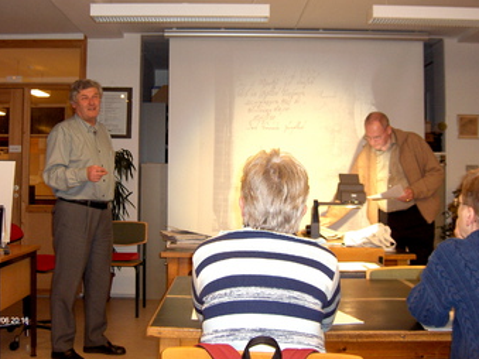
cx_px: 227
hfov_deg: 41.2
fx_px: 636
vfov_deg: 31.4
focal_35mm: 46
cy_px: 153
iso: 103
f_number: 2.8
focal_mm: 8
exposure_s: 1/60
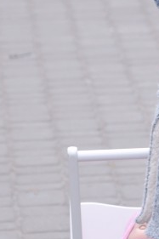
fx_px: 2974
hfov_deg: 3.1
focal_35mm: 448
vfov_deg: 4.6
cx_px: 165
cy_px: 202
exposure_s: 1/125
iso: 400
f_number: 5.6
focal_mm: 105
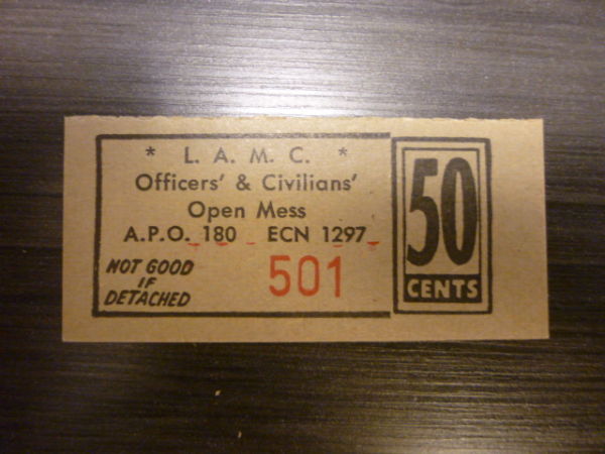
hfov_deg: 55.4
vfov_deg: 42.9
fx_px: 577
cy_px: 227
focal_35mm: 33
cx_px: 302
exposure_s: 1/13
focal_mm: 5.5
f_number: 2.8
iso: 400
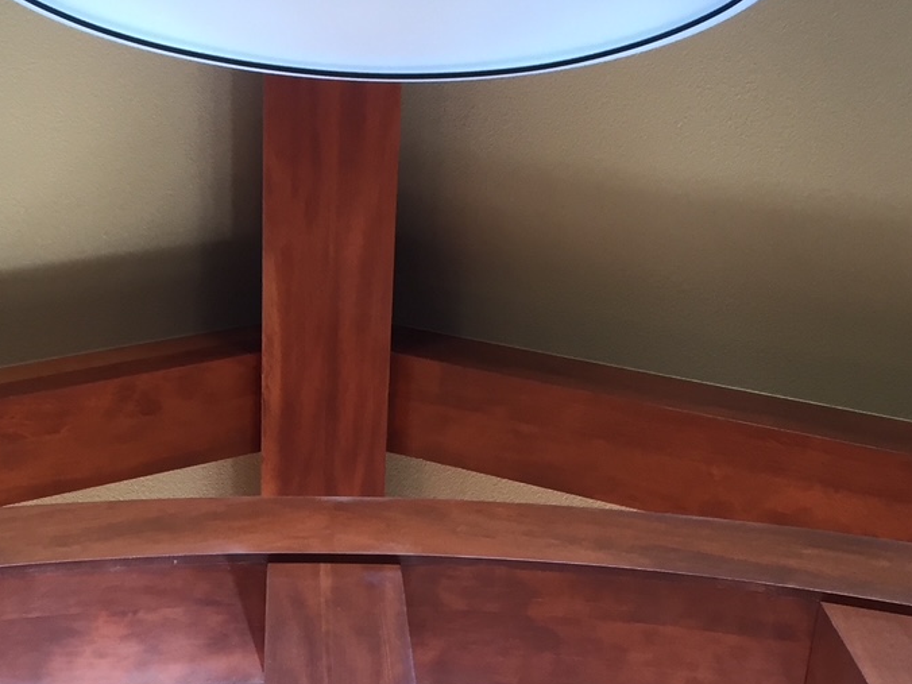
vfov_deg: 19.9
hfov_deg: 27.5
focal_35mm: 70
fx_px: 1844
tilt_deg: +60.6
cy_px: 793
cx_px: 271
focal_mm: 4.15
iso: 64
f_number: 2.2
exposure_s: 1/30
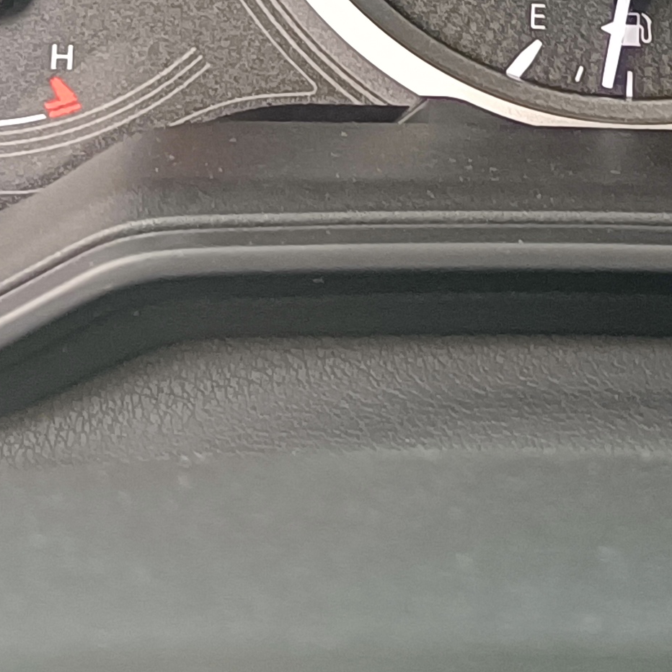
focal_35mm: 118
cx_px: 613
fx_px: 2592
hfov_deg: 14.6
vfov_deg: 13.9
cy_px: -341
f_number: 1.9
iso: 772
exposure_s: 1/50
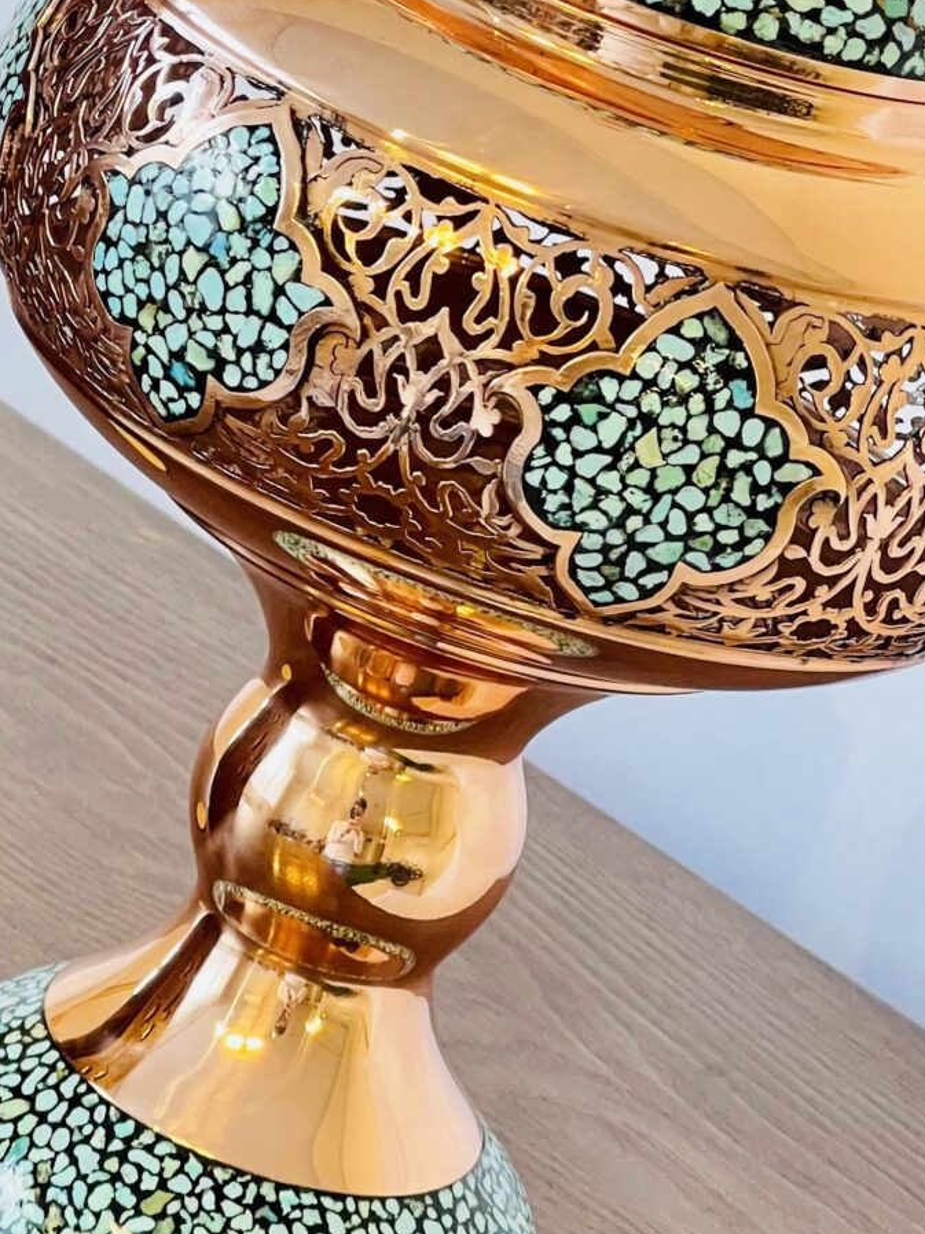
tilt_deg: -16.1
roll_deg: -20.6
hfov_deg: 10.1
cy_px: 238
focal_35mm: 146
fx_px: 5204
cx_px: 209
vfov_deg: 13.5
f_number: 2.2
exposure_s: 1/50
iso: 125
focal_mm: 7.5
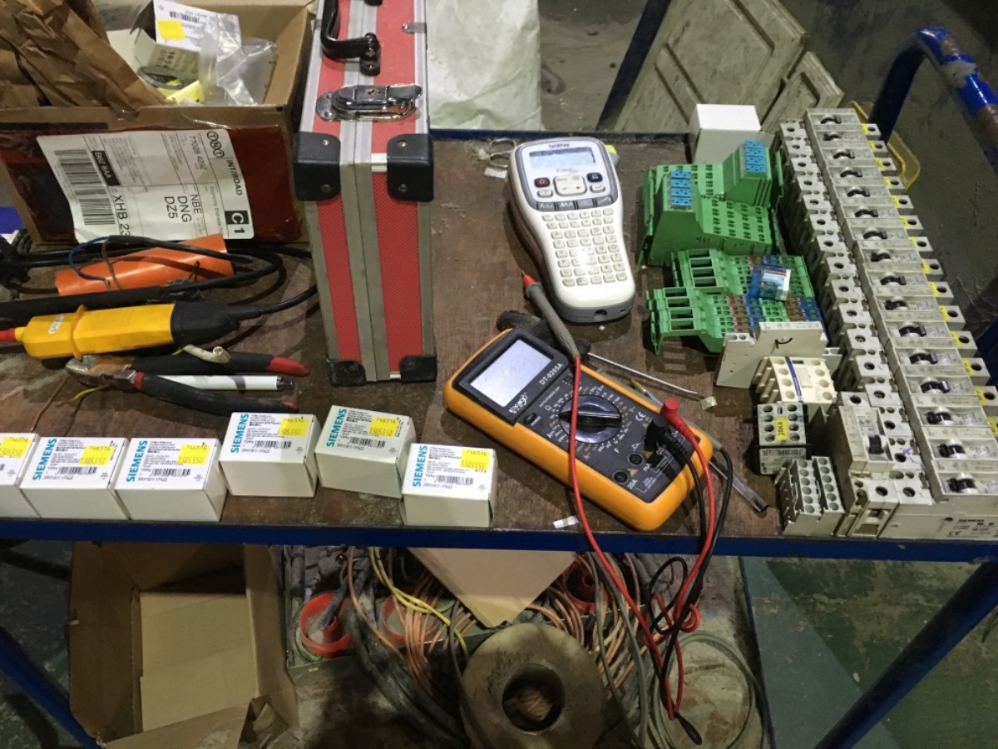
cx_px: 499
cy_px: 374
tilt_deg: -49.2
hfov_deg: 61.7
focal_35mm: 29
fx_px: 836
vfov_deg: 48.2
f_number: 2.2
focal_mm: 4.15
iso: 200
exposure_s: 1/17
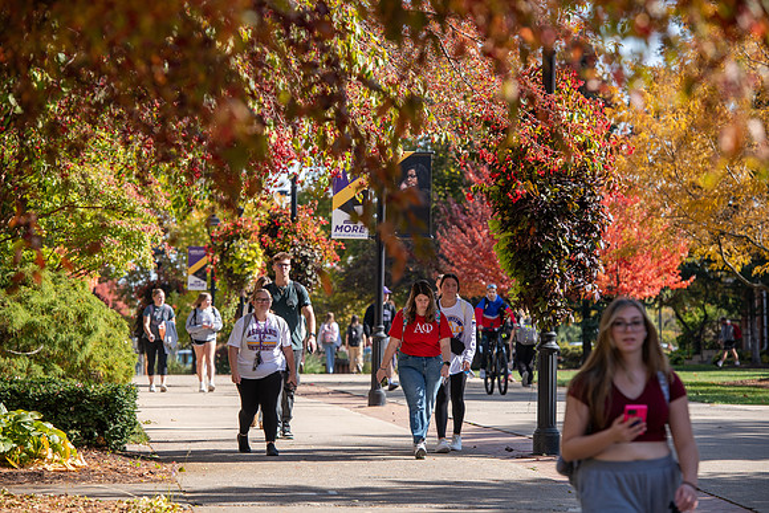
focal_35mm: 155
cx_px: 384
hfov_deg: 13.2
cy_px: 256
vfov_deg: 8.9
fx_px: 3312
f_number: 5.6
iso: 160
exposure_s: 1/250
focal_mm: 155
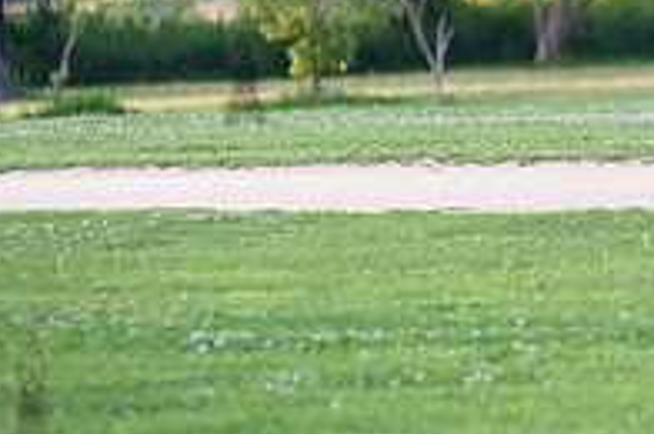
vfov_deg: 2.6
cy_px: -99
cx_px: 758
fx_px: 9558
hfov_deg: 3.9
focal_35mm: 527
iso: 1600
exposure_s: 1/1250
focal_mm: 155
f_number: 2.8
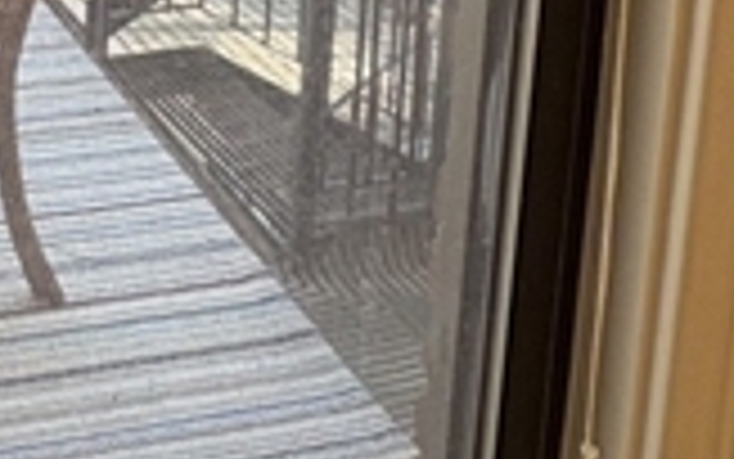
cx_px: -54
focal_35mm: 70
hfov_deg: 27.2
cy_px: -302
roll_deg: -2.0
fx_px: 1401
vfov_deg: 16.4
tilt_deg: -10.3
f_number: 2.2
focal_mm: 2.22
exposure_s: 1/120
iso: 100
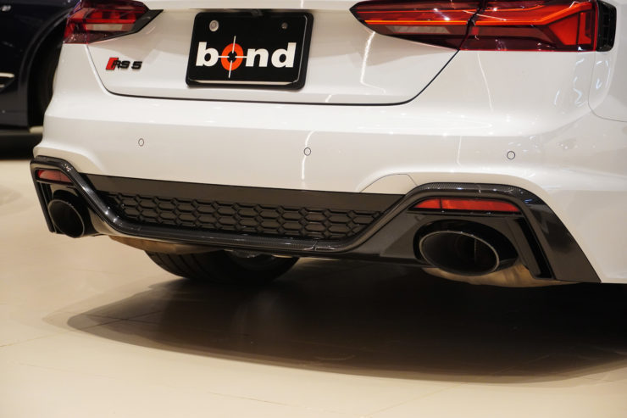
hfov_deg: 19.5
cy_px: 209
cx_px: 314
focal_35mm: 105
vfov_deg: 13.0
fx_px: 1828
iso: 2500
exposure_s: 1/160
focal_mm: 70
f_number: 5.6
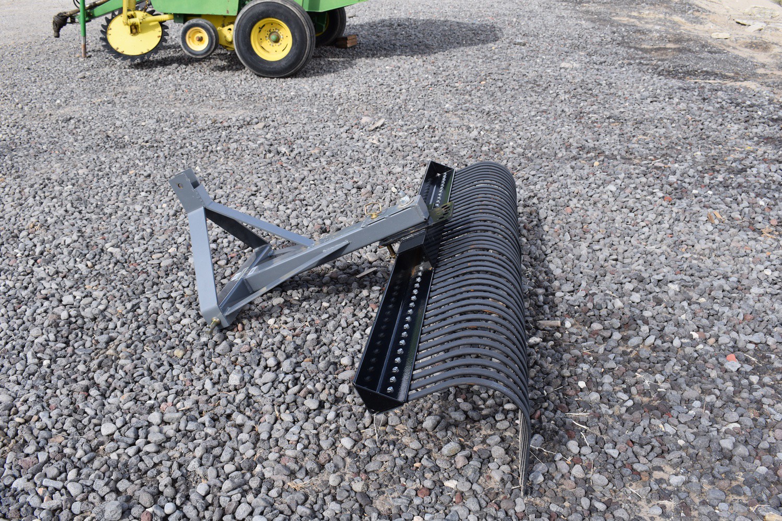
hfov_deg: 55.1
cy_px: 260
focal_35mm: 34
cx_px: 391
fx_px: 749
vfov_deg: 38.4
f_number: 9
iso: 200
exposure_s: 1/320
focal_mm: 23
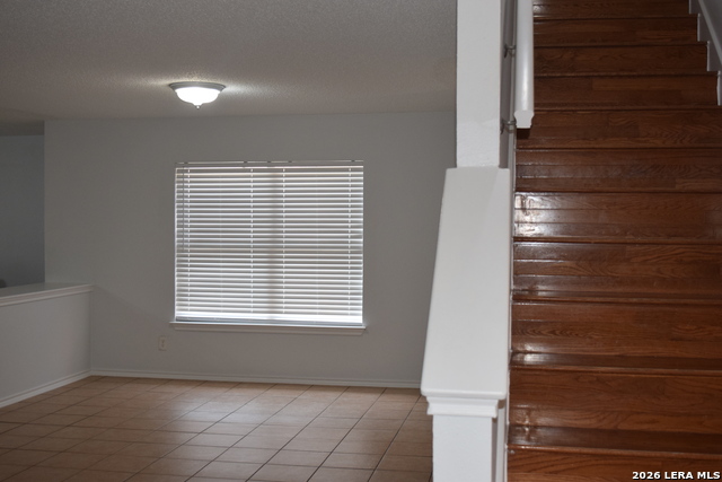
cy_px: 241
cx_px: 361
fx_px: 873
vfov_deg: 30.9
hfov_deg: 45.0
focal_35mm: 44
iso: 720
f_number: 5.6
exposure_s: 1/125
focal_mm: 29
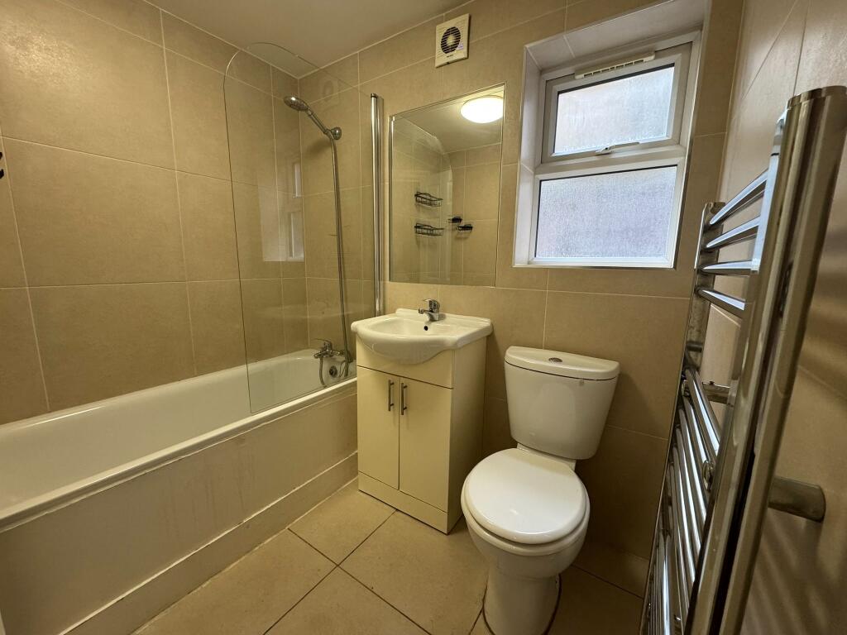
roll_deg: -0.6
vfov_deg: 85.7
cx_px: 424
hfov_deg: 102.1
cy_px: 318
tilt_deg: -8.5
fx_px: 343
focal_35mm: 14
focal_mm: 2.22
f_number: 2.2
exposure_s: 1/100
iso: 250
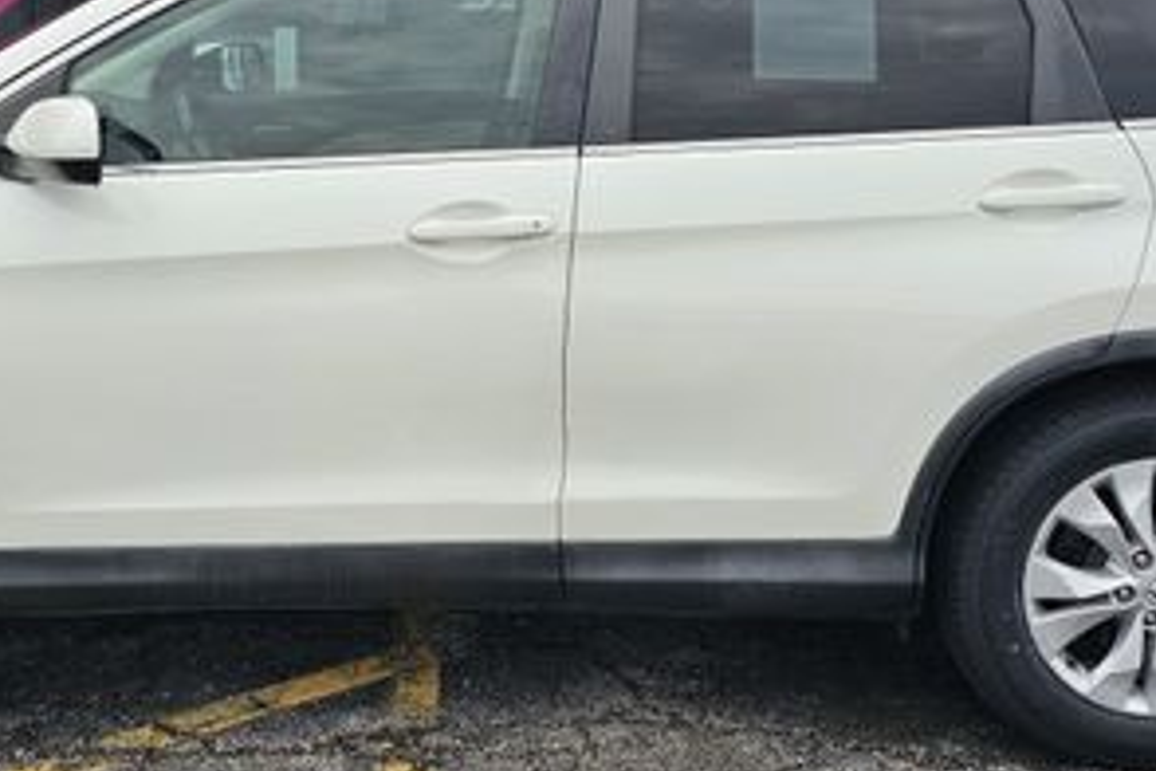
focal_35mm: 52
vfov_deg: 25.8
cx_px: 480
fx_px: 1670
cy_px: 252
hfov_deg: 38.1
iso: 10
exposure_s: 1/489
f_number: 1.7
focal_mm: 6.3
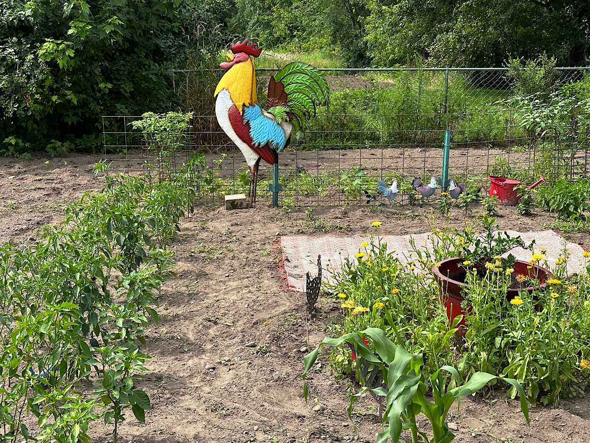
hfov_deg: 39.7
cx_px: 295
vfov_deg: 30.3
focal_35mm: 48
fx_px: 818
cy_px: 222
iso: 64
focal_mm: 6.86
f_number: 1.78
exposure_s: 1/1953
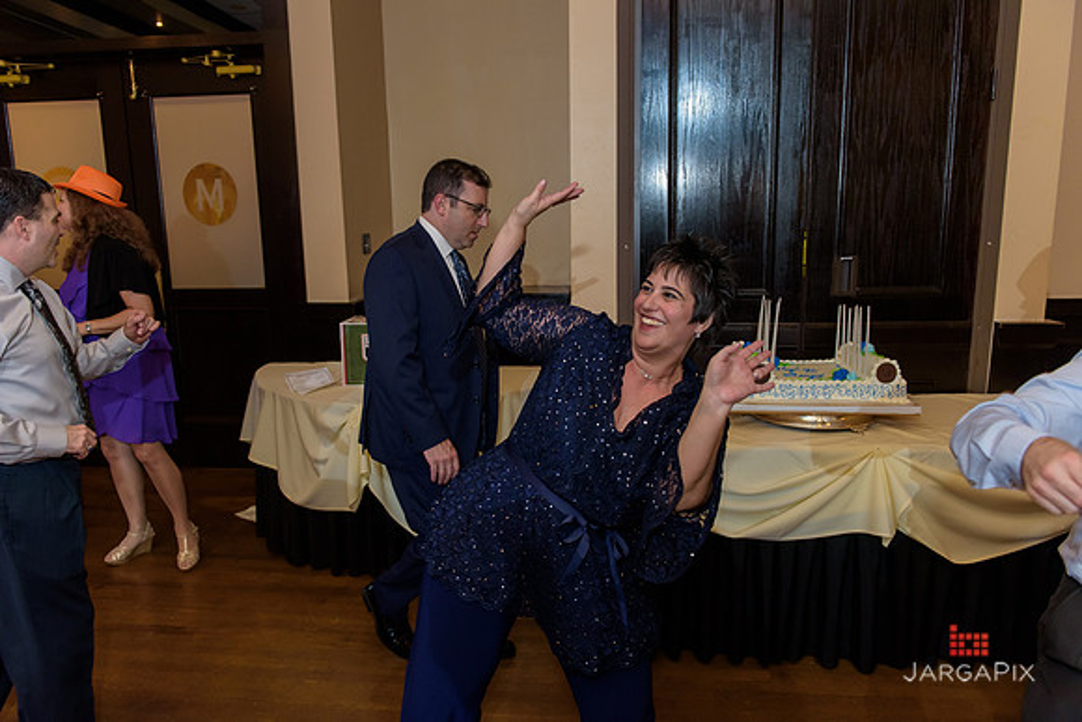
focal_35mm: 26
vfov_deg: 49.6
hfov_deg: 69.4
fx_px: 782
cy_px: 361
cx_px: 541
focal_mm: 26
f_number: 3.2
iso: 1600
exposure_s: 1/125
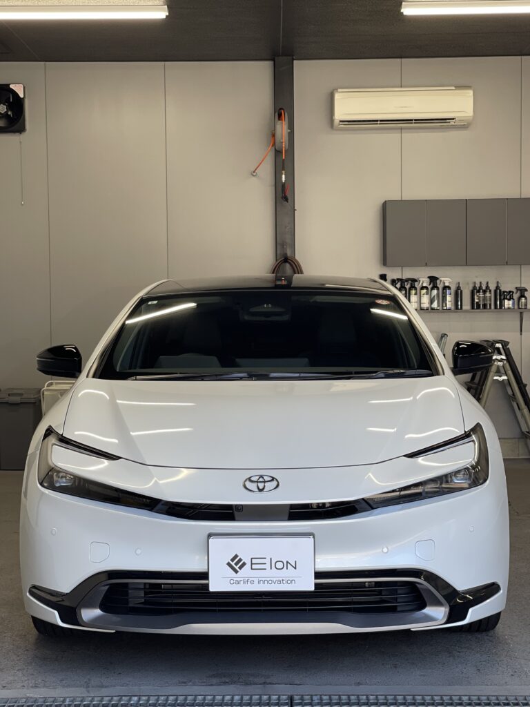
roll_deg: +0.8
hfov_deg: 22.9
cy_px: 354
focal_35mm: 64
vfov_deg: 30.3
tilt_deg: -1.3
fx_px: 1307
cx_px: 265
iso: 50
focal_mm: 7.5
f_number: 2.2
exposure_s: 1/121
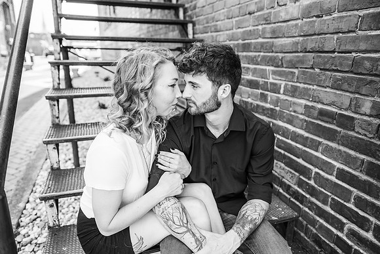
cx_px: 190
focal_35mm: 24
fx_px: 253
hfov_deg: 73.7
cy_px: 127
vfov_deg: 53.2
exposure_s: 1/500
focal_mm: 24
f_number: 2.8
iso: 100
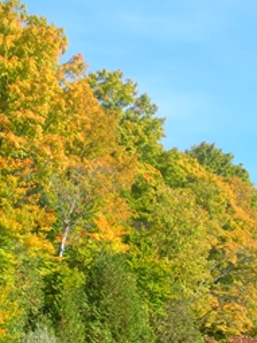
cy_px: 237
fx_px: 1011
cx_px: -8
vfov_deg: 19.2
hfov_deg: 14.2
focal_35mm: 102
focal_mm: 9.1
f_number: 4.4
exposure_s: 1/187
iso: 64
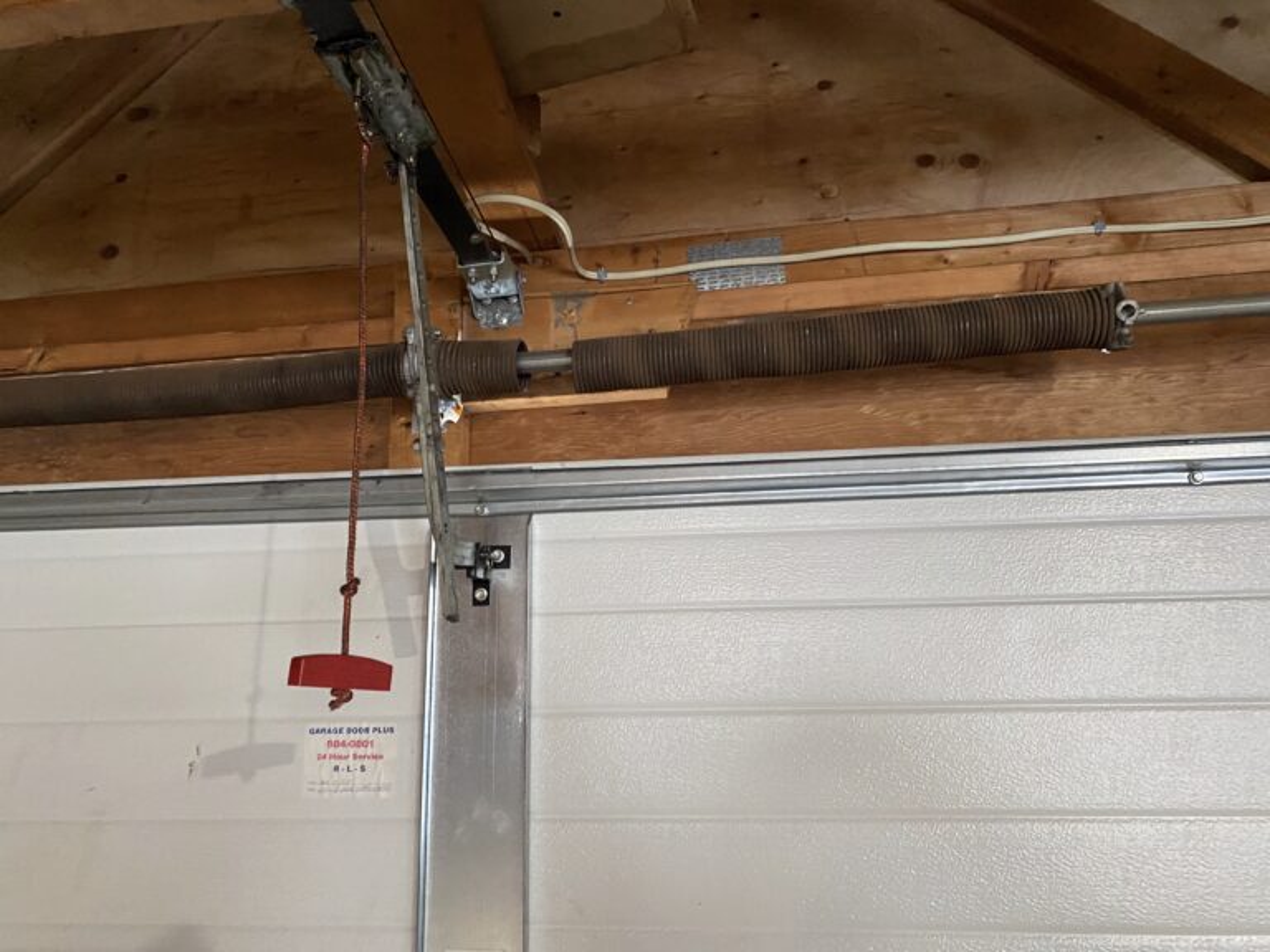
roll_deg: +0.8
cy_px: 476
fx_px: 954
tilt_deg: +18.2
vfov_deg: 53.1
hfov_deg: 67.3
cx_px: 635
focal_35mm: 26
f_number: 1.8
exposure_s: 1/30
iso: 500
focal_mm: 4.25
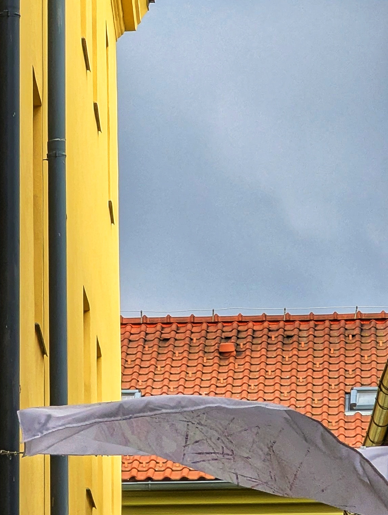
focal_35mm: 286
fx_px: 4262
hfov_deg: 5.2
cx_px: 162
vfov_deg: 6.9
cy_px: 129
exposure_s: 1/312
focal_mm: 19
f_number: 3.5
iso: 119
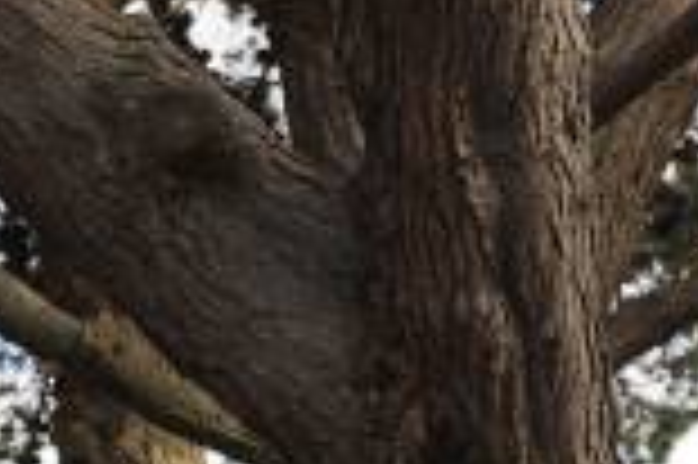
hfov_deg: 12.5
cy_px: 901
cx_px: 545
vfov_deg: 8.0
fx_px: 3174
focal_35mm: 164
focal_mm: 39.7
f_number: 5
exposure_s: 1/100
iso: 100
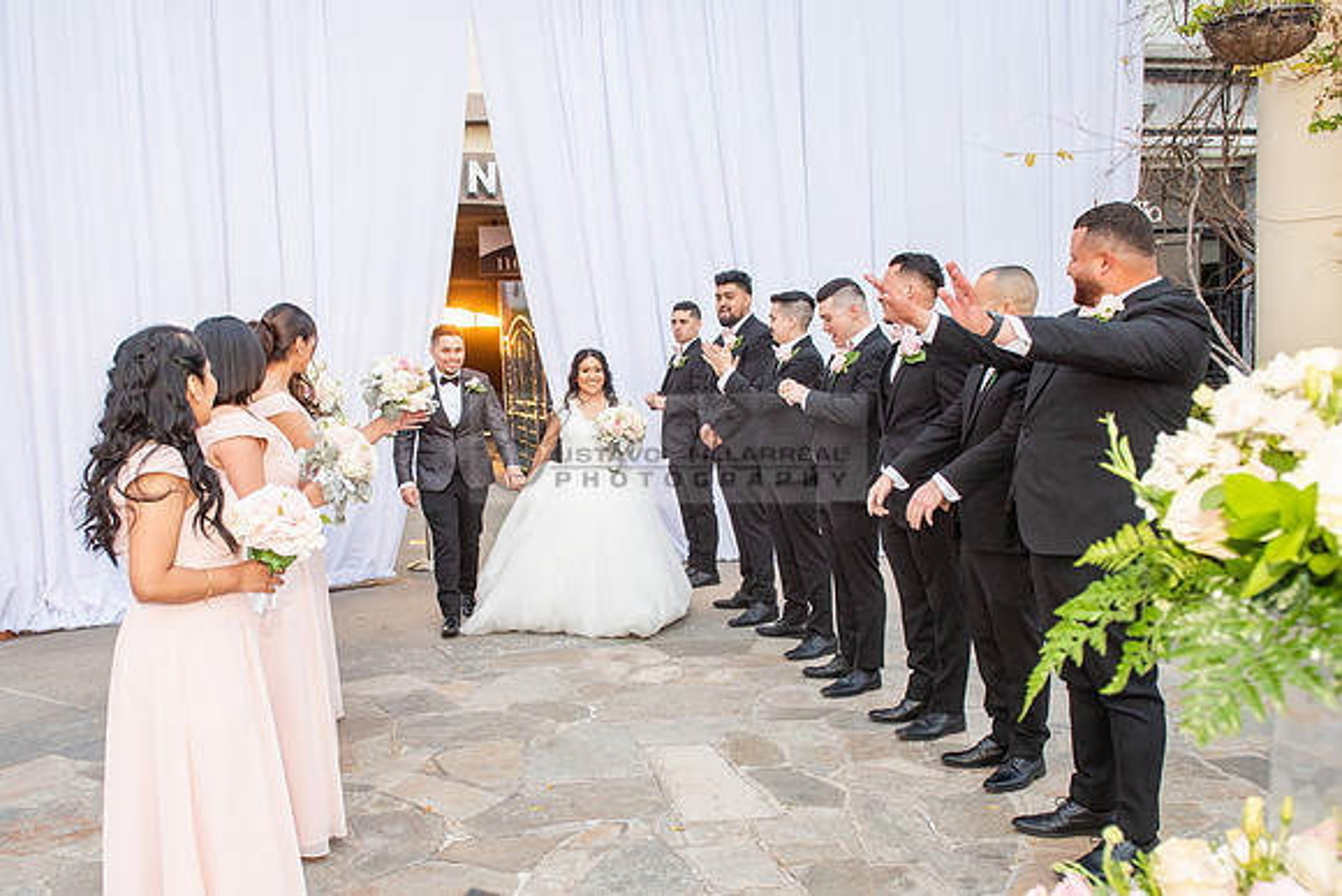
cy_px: 508
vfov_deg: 42.1
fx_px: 1160
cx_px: 587
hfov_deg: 59.9
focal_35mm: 31
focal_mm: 24
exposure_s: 1/160
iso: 800
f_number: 5
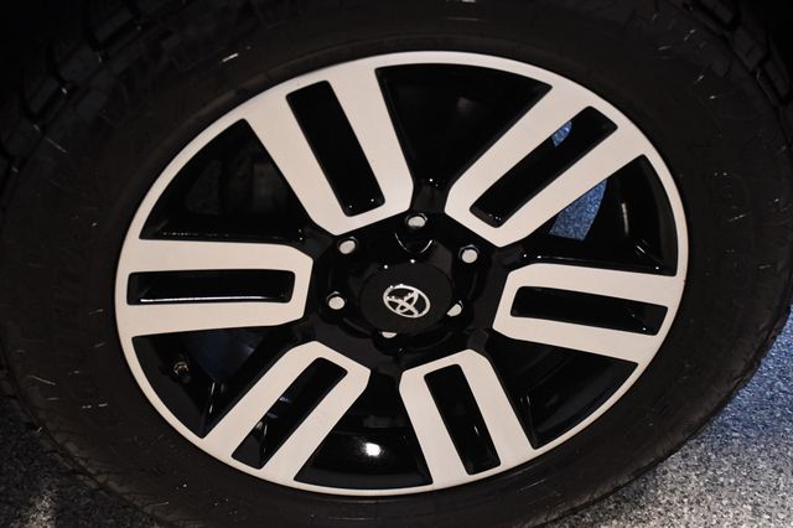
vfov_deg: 23.8
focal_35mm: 57
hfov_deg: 35.1
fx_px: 1255
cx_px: 396
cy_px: 264
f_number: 4.2
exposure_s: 1/125
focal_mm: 38
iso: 3200
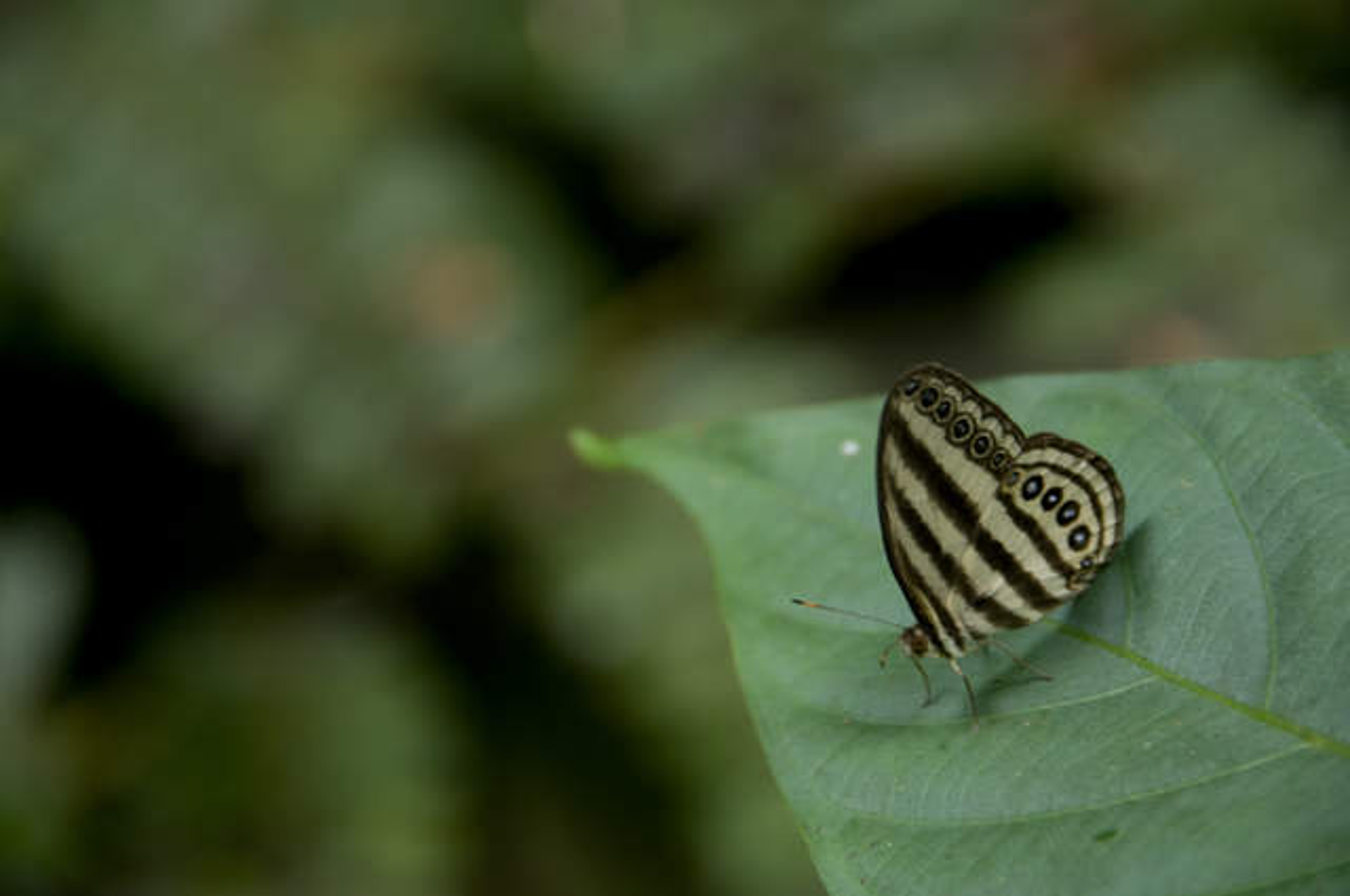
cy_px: 448
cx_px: 675
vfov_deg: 4.6
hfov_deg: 6.9
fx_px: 11236
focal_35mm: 300
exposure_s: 1/25
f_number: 5.6
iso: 100
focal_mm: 200
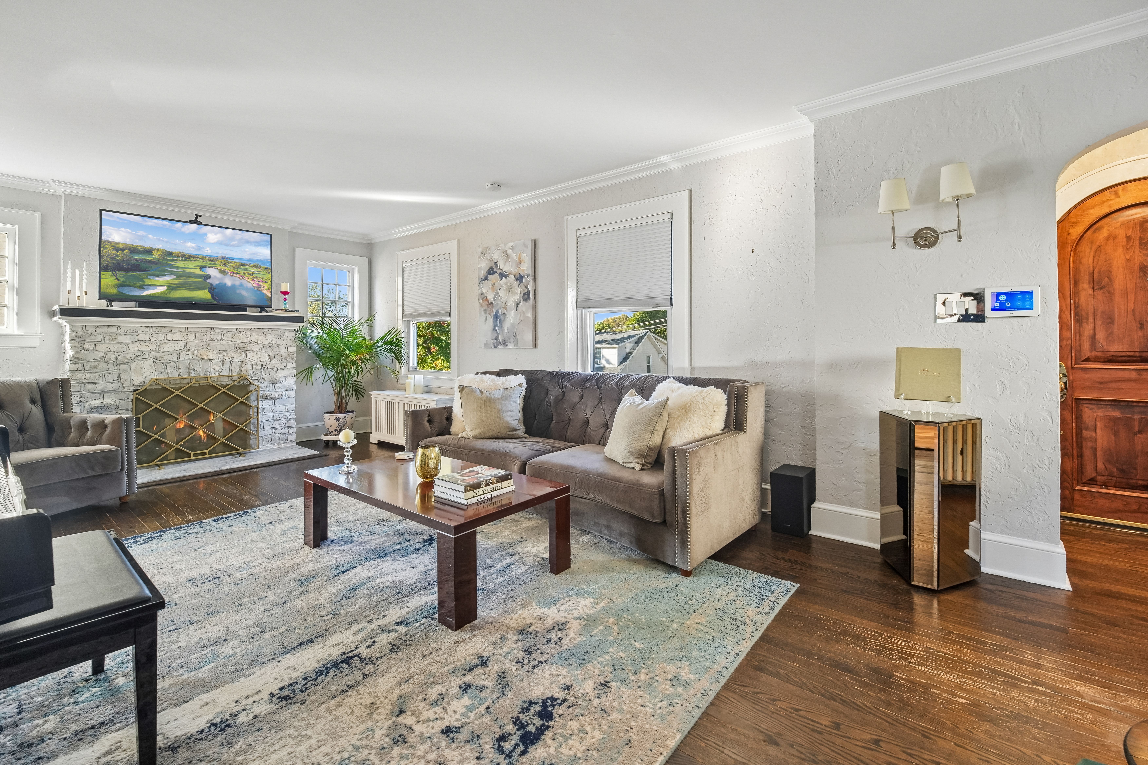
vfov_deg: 81.2
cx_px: 574
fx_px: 446
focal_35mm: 14
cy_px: 382
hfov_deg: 104.3
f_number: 7.1
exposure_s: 1/50
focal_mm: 14
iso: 500
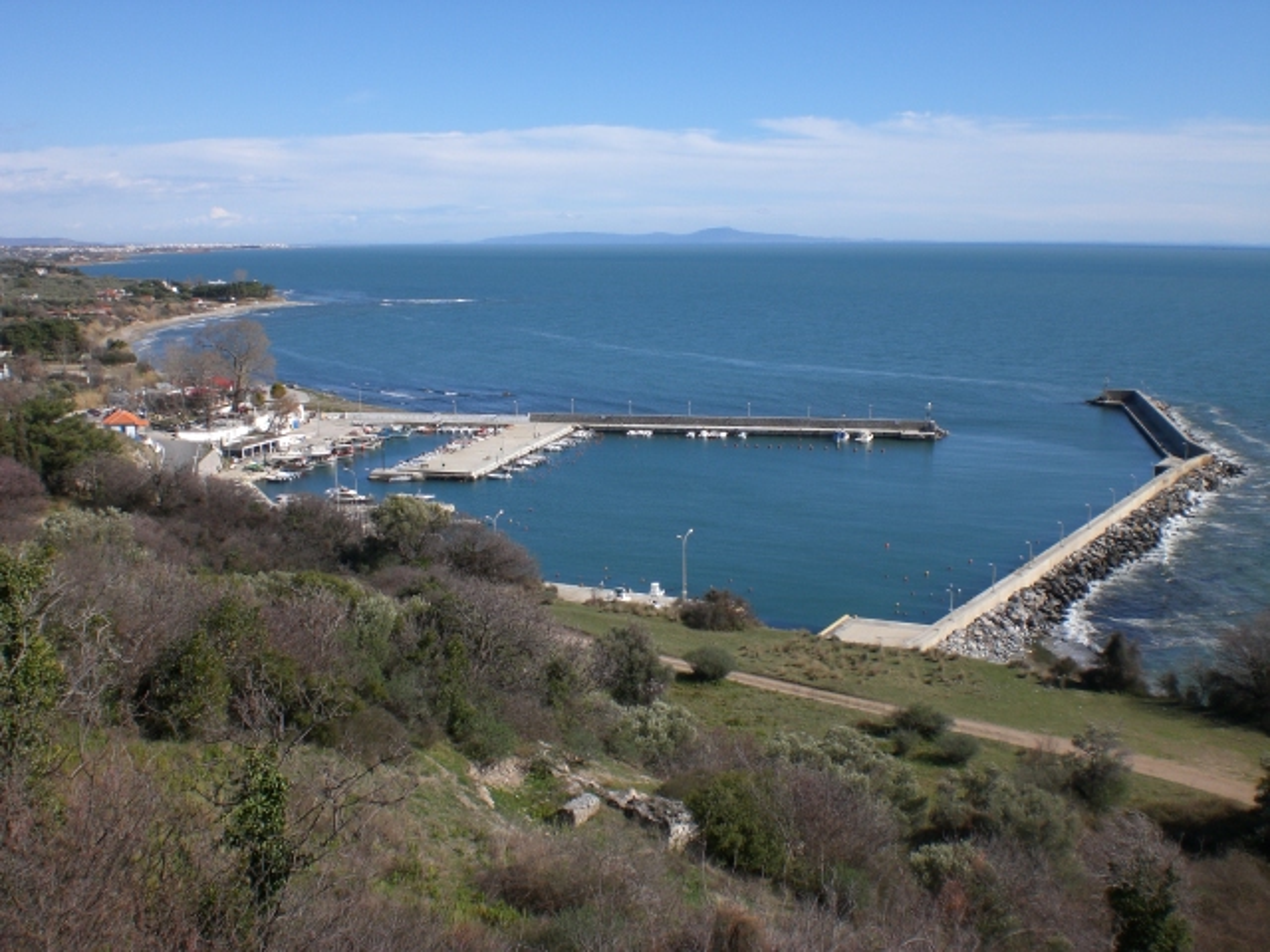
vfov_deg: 37.7
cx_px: 635
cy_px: 476
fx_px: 1394
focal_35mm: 38
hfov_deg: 49.0
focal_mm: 6.3
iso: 50
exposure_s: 1/500
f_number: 4.4
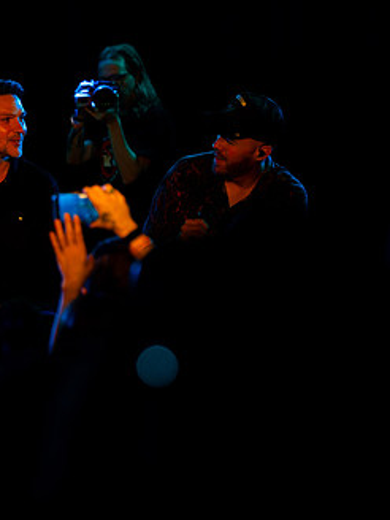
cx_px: 10
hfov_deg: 4.4
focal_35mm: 335
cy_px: 226
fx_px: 5032
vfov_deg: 5.9
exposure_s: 1/250
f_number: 3.5
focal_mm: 180
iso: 640
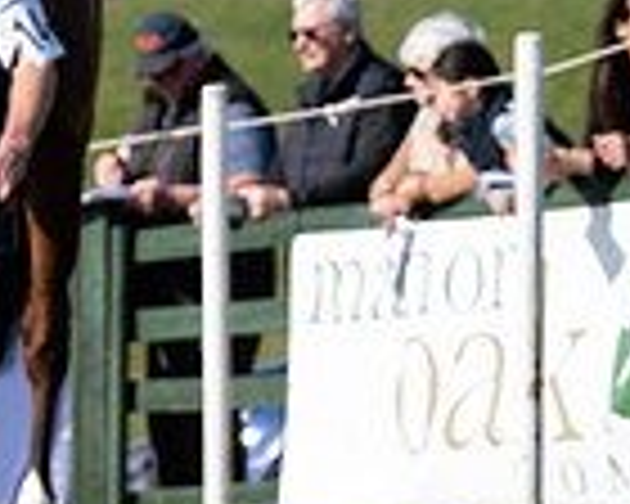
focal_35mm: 561
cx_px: -467
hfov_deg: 3.4
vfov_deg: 2.8
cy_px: -145
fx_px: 10460
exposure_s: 1/1600
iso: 200
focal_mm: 91
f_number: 5
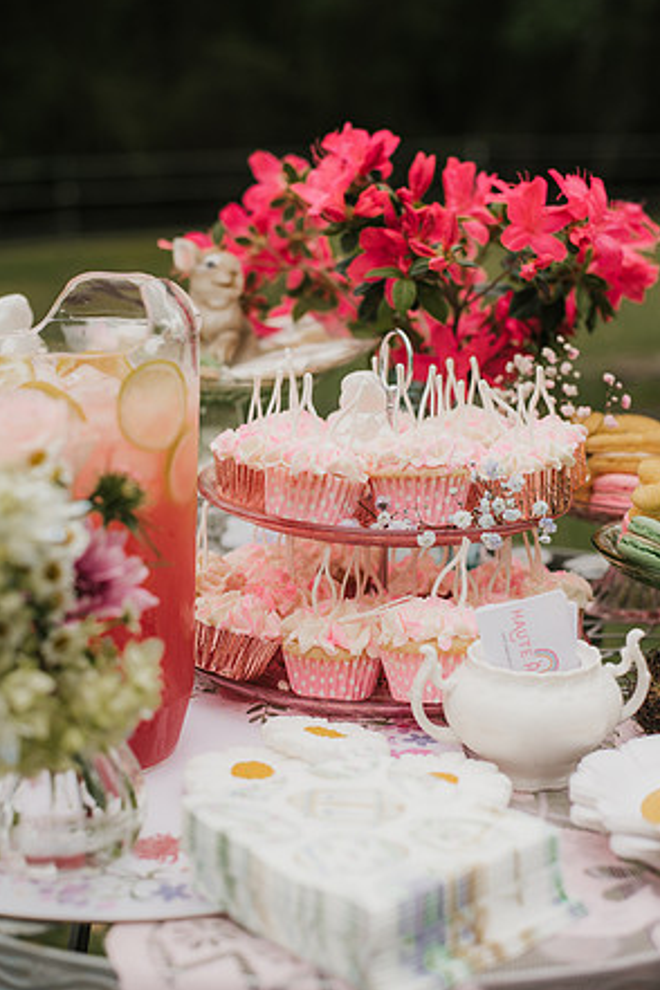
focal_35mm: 51
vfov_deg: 38.9
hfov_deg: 26.5
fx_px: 1402
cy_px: 492
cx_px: 332
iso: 100
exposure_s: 1/400
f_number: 2.8
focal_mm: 50
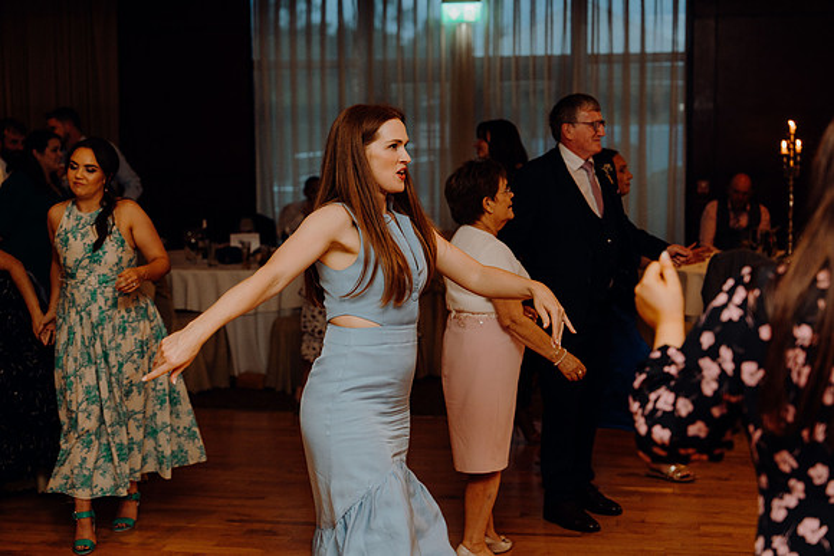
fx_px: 1321
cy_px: 278
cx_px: 417
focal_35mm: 57
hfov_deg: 35.0
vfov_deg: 23.8
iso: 1250
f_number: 2.8
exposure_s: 1/160
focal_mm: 57
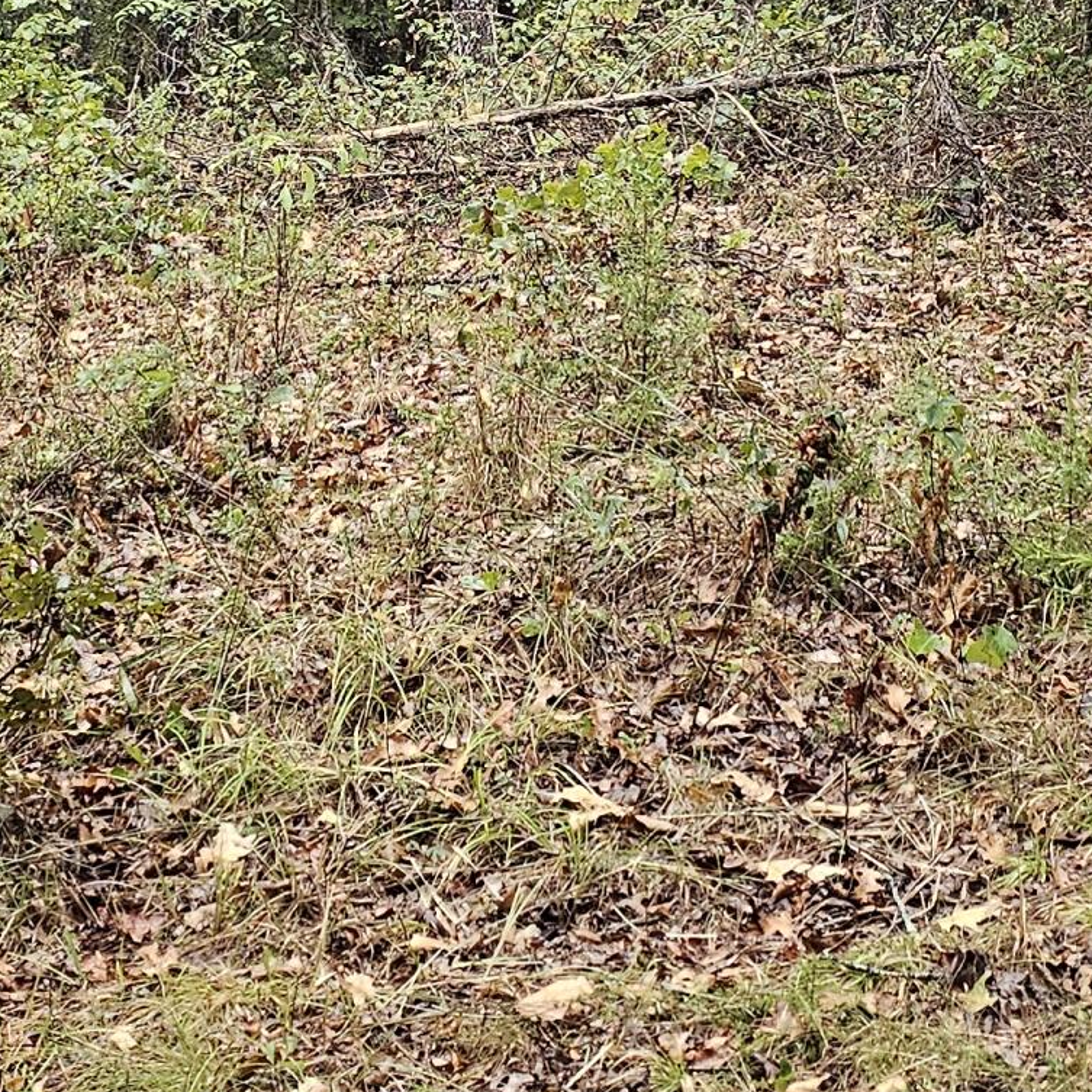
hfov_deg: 21.4
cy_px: 93
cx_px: 432
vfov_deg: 20.9
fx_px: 2891
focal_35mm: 81
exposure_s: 1/180
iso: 250
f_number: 1.7
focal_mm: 6.3
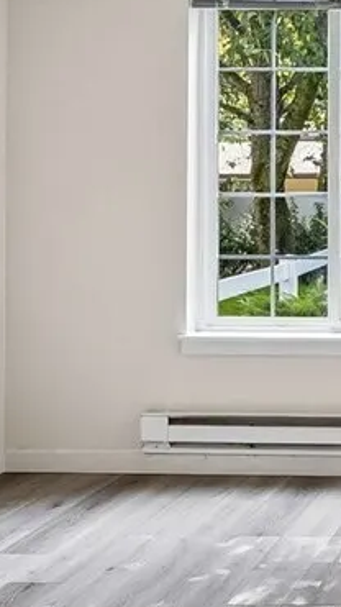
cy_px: 168
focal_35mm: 72
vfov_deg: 29.0
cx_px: 539
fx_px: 1158
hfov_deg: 15.3
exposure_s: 1/4
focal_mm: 10
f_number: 9
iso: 250
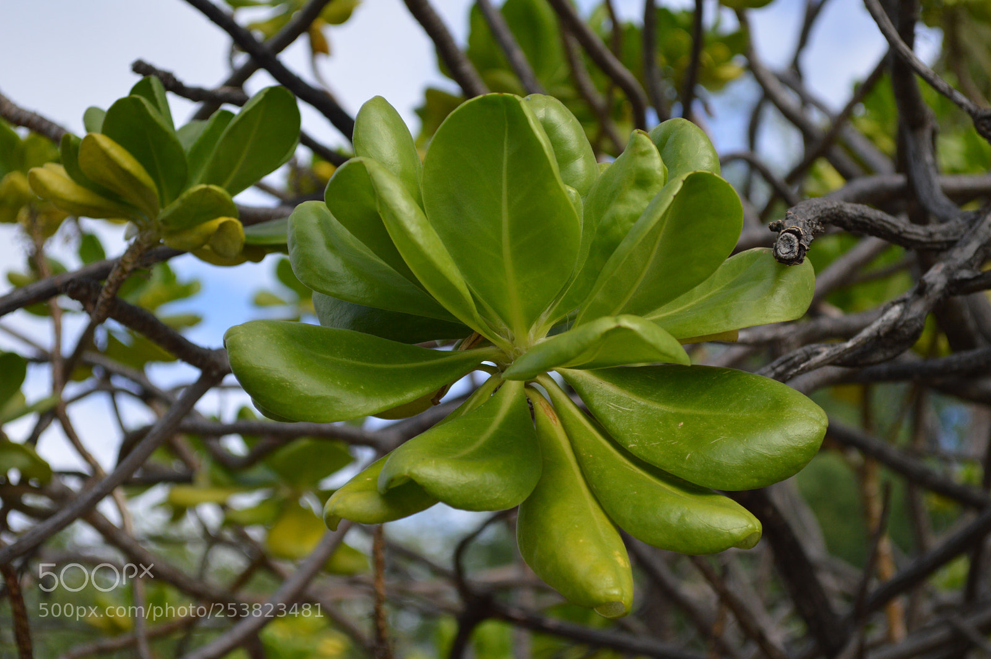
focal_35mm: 82
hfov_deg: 24.6
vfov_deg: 16.5
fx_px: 2269
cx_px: 496
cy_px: 330
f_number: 5.6
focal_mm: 55
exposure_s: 1/800
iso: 400
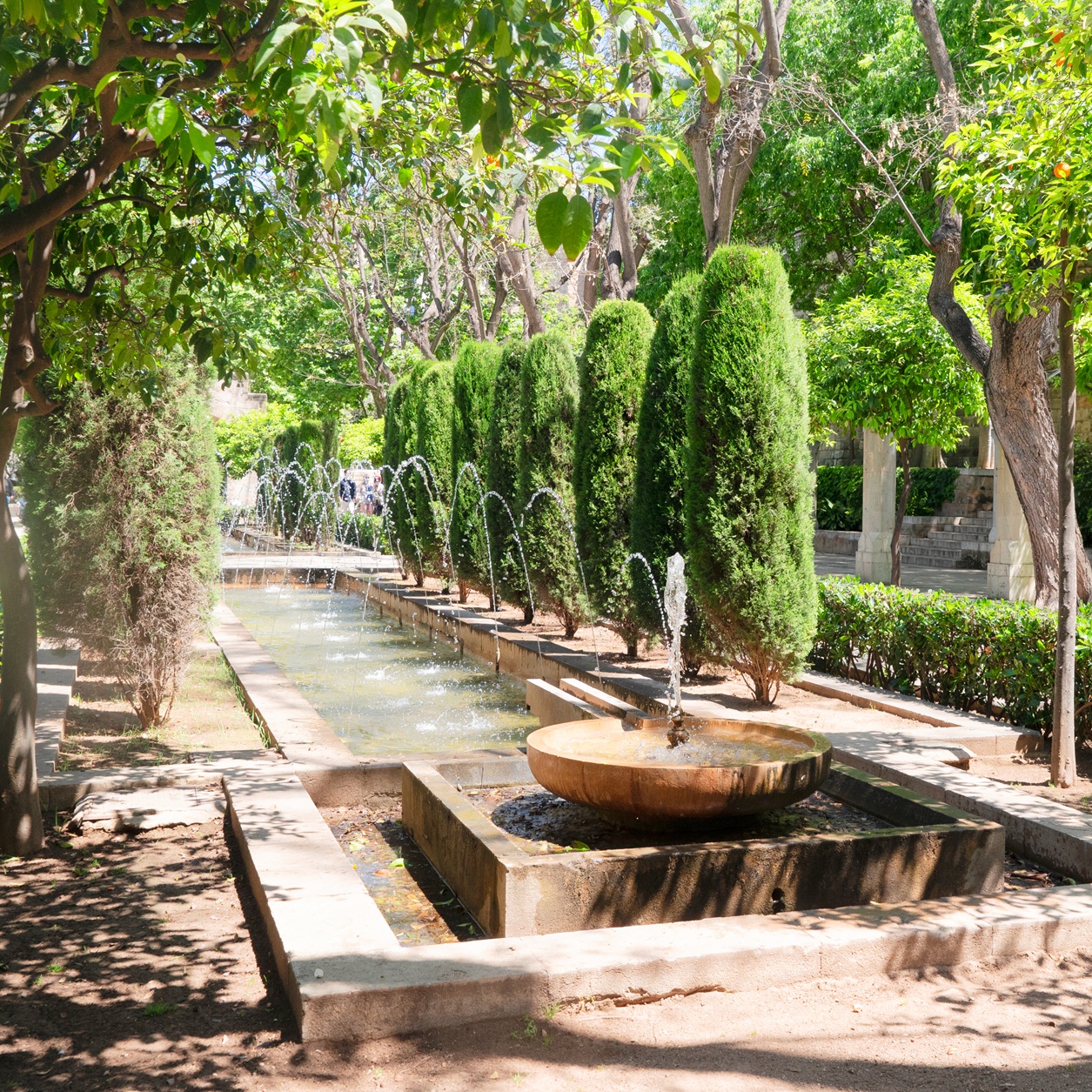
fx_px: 1392
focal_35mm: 39
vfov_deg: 42.8
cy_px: 536
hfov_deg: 42.5
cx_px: 681
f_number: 7.1
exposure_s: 1/640
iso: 800
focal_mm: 30
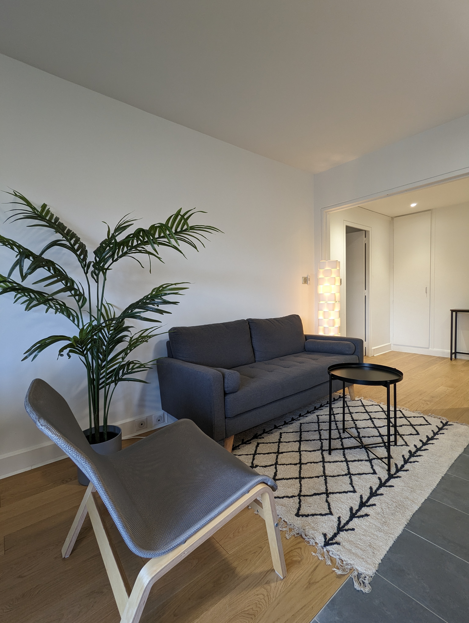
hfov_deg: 78.2
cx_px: 234
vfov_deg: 94.4
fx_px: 288
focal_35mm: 16
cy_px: 312
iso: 53
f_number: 2.2
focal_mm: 2.35
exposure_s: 1/25
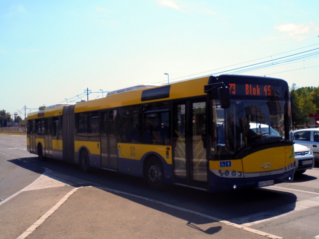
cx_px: 160
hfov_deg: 49.0
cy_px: 120
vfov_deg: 37.7
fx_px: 350
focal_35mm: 38
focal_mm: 6.9
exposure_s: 1/640
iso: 100
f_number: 4.2
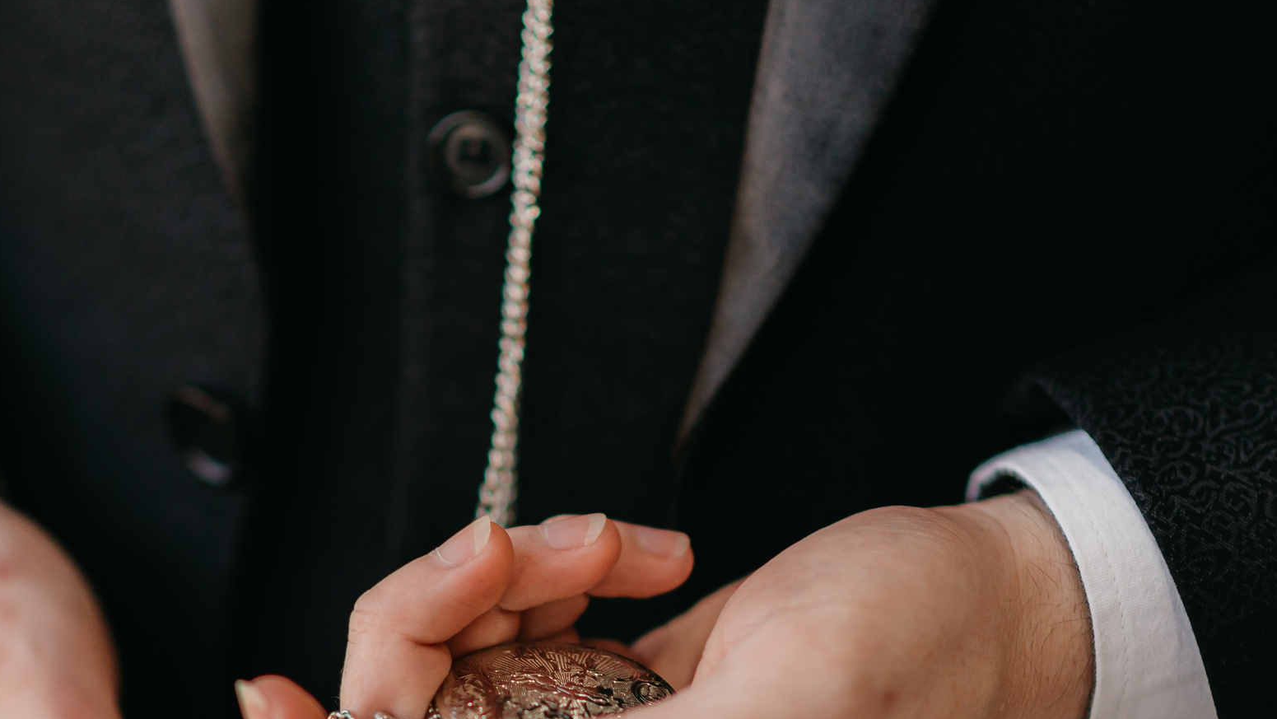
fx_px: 4978
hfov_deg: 14.6
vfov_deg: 8.2
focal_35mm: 147
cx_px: 509
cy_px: 700
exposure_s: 1/320
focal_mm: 85
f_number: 1.8
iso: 160
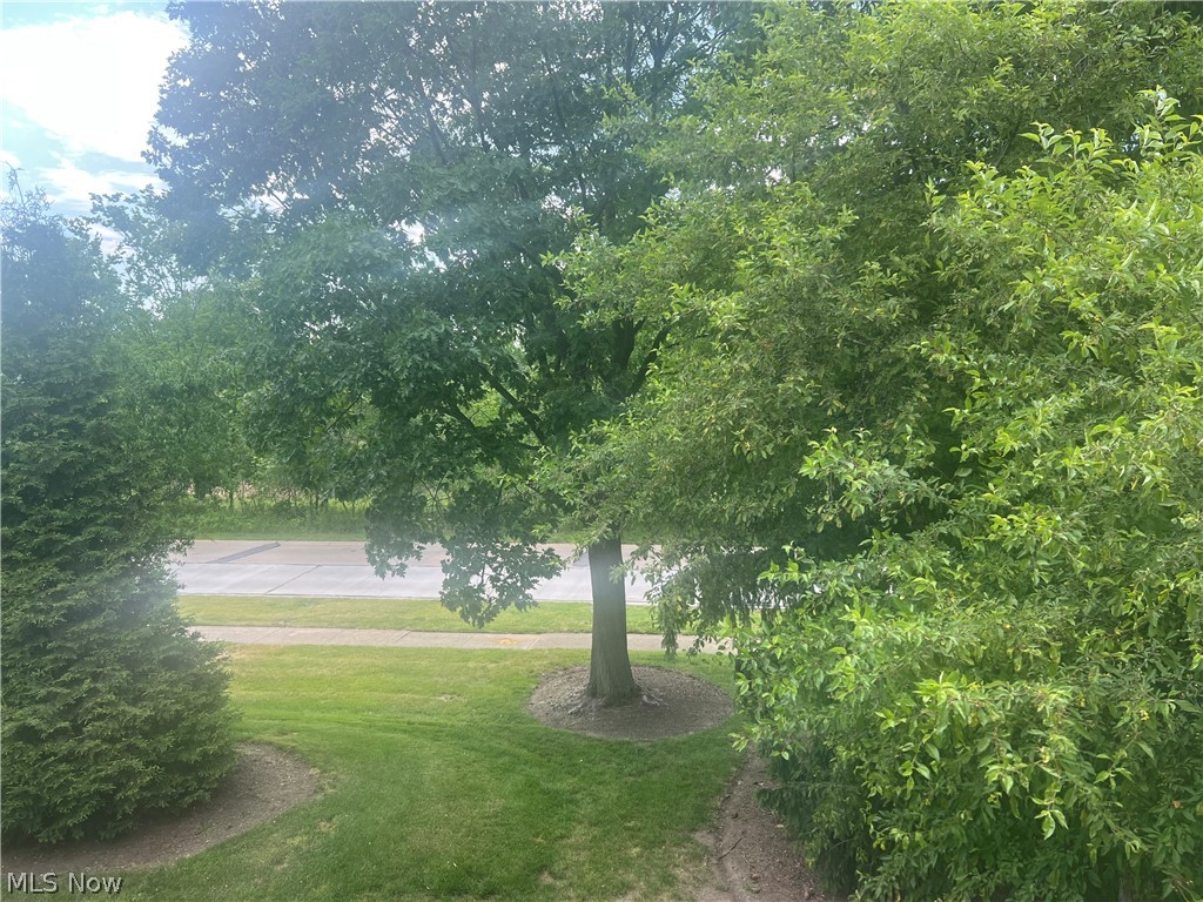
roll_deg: +1.1
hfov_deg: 67.3
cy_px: 451
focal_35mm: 26
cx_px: 602
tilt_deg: -5.4
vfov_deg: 53.1
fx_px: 904
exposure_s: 1/509
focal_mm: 5.7
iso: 50
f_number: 1.5
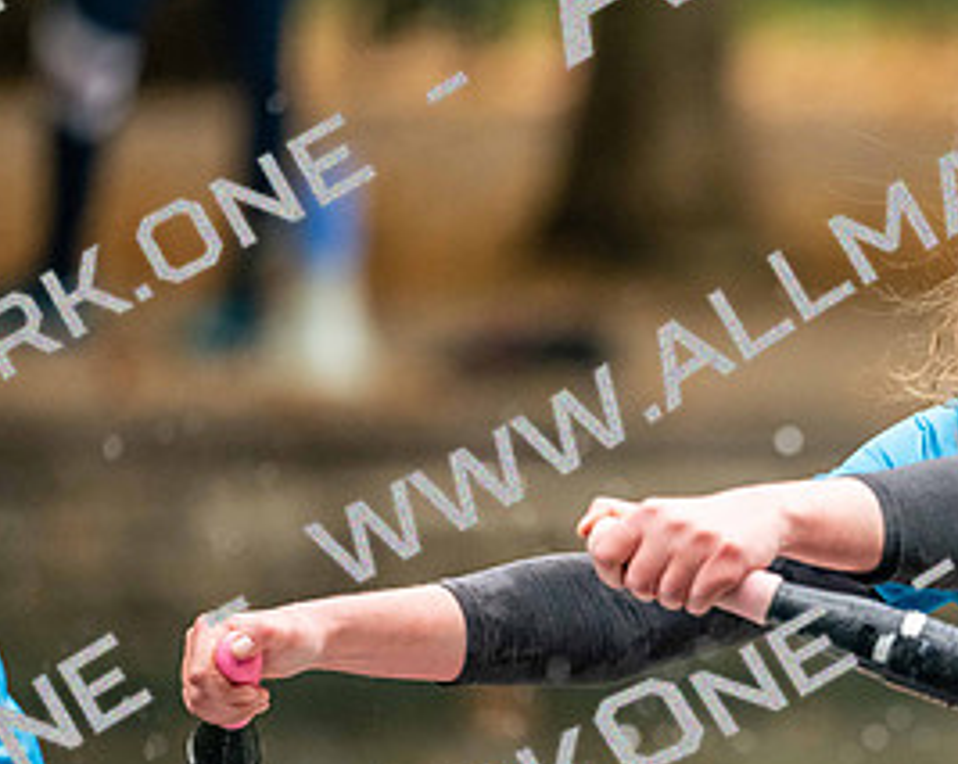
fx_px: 23139
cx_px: 750
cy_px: 594
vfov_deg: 1.9
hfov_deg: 2.4
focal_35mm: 817
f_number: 4.5
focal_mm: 400
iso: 4500
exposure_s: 1/2500
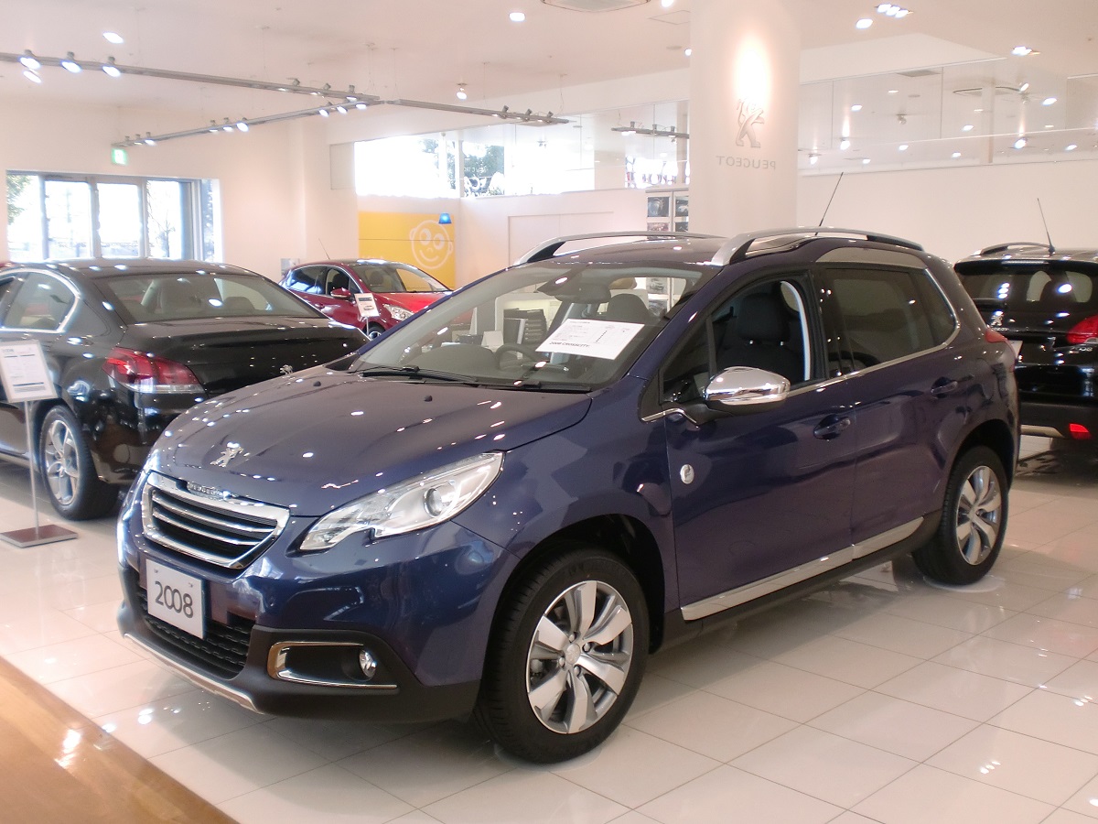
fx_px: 1110
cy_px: 412
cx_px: 549
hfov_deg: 52.6
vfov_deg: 40.7
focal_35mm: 35
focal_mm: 6.3
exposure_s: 1/60
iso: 160
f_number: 3.1
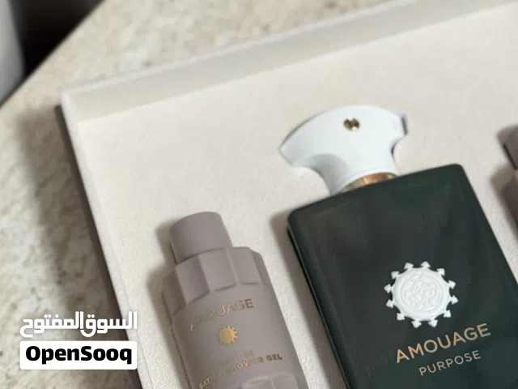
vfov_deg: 30.3
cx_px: 259
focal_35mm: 48
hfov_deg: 39.7
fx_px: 718
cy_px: 194
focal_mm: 6.76
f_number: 1.78
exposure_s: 1/40
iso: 320
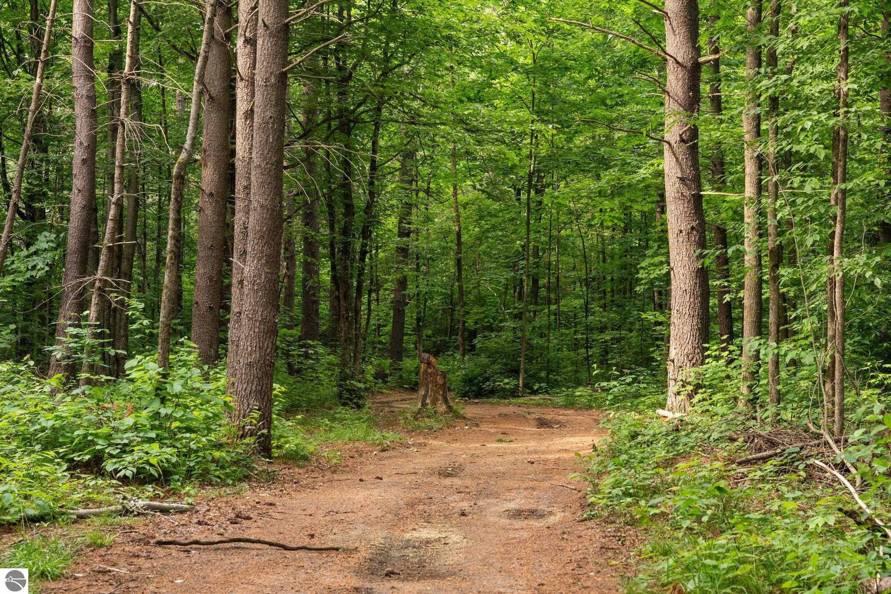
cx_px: 446
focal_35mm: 70
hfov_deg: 28.8
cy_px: 297
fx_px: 1732
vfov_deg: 19.5
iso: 1600
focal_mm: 70
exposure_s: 1/320
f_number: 8
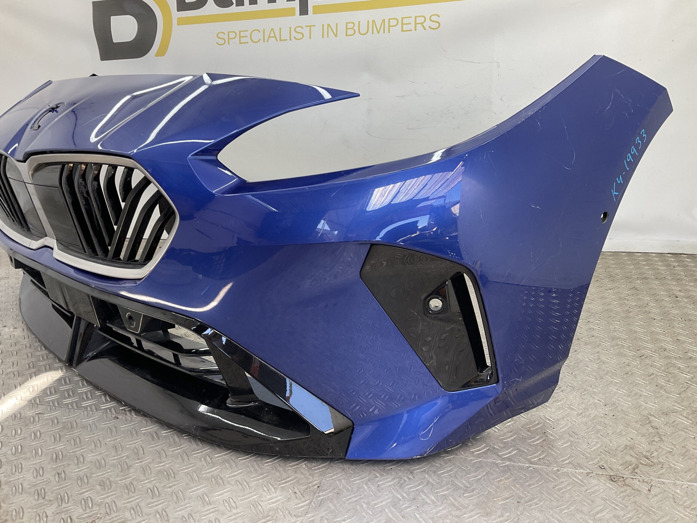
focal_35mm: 29
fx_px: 584
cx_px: 348
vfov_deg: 48.2
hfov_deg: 61.7
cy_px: 262
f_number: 1.8
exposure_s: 1/100
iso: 25
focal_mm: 3
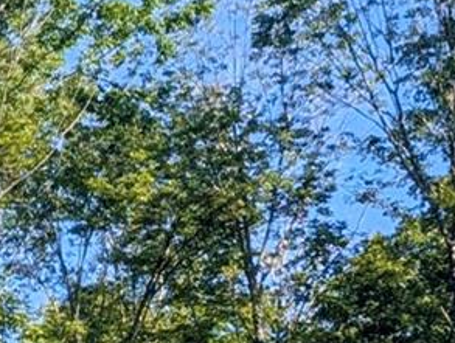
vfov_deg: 8.5
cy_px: 655
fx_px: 2200
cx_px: -458
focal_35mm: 167
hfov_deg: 10.8
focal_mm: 6.9
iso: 20
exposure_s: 1/326
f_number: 1.68
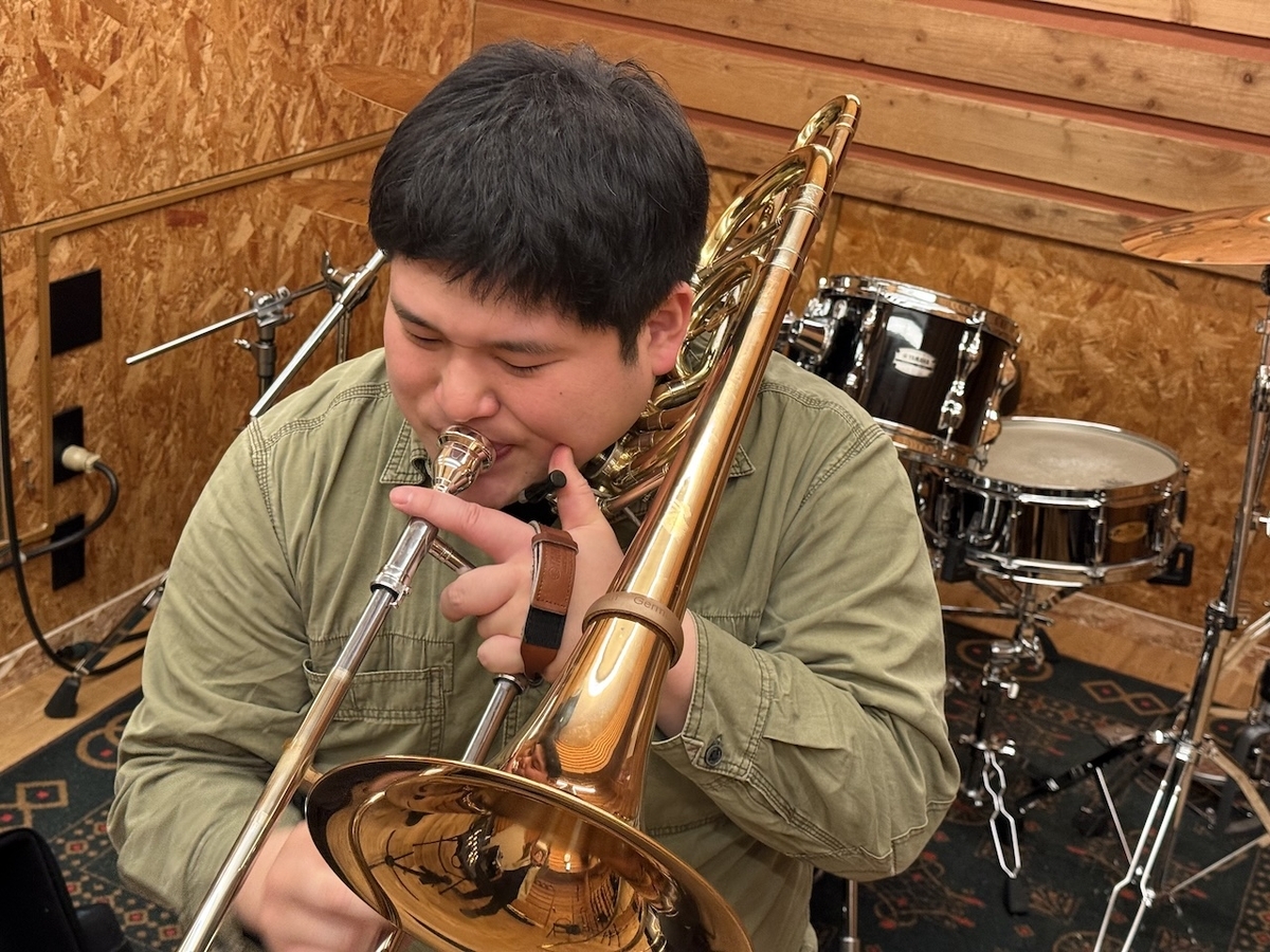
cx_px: 635
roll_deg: -6.3
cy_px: 476
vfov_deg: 30.3
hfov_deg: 39.7
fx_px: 1761
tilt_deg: -23.1
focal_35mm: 48
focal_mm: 6.76
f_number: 1.78
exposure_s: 1/43
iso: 250
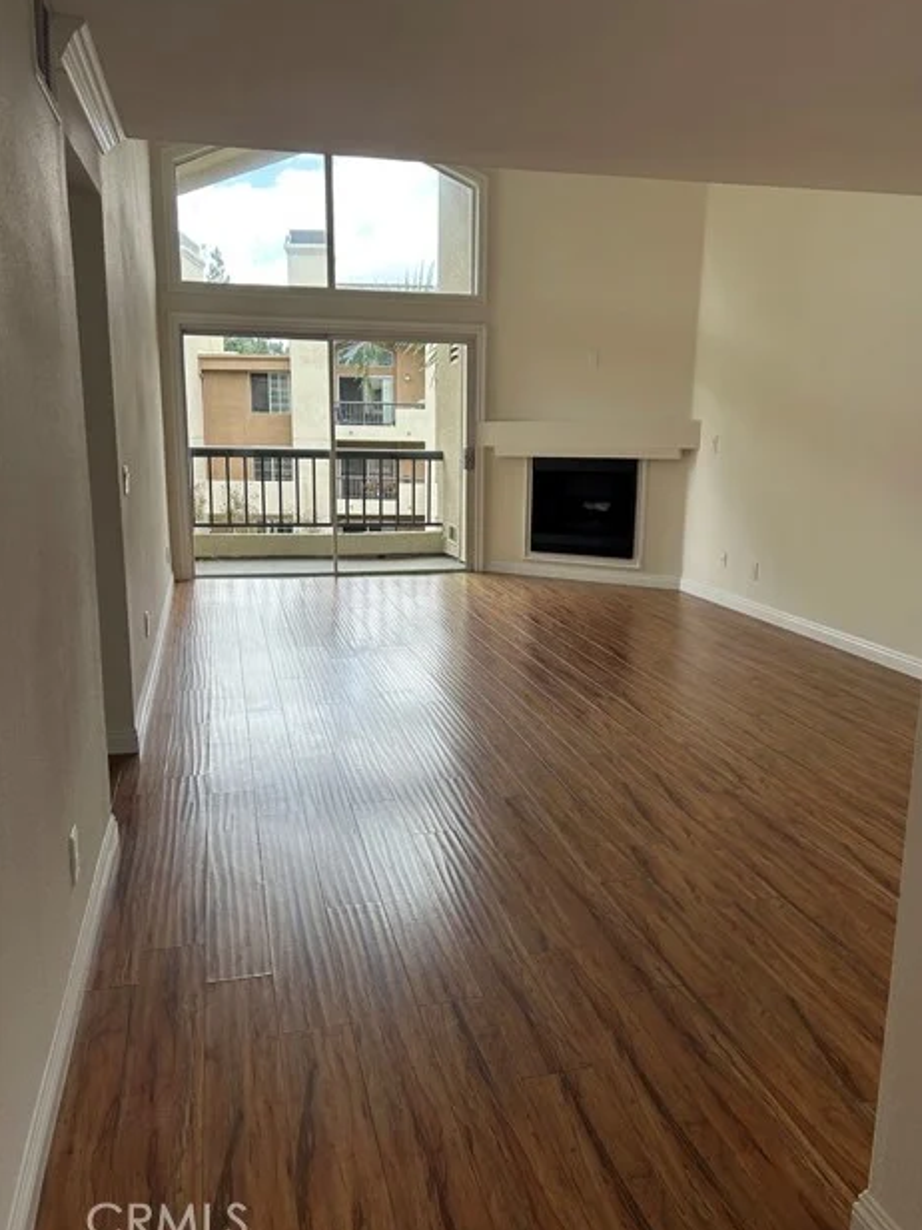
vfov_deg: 65.3
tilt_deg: -10.2
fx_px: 959
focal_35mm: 27
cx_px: 475
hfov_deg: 51.3
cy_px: 611
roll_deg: -1.6
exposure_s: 1/426
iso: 50
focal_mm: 5.7
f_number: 1.5
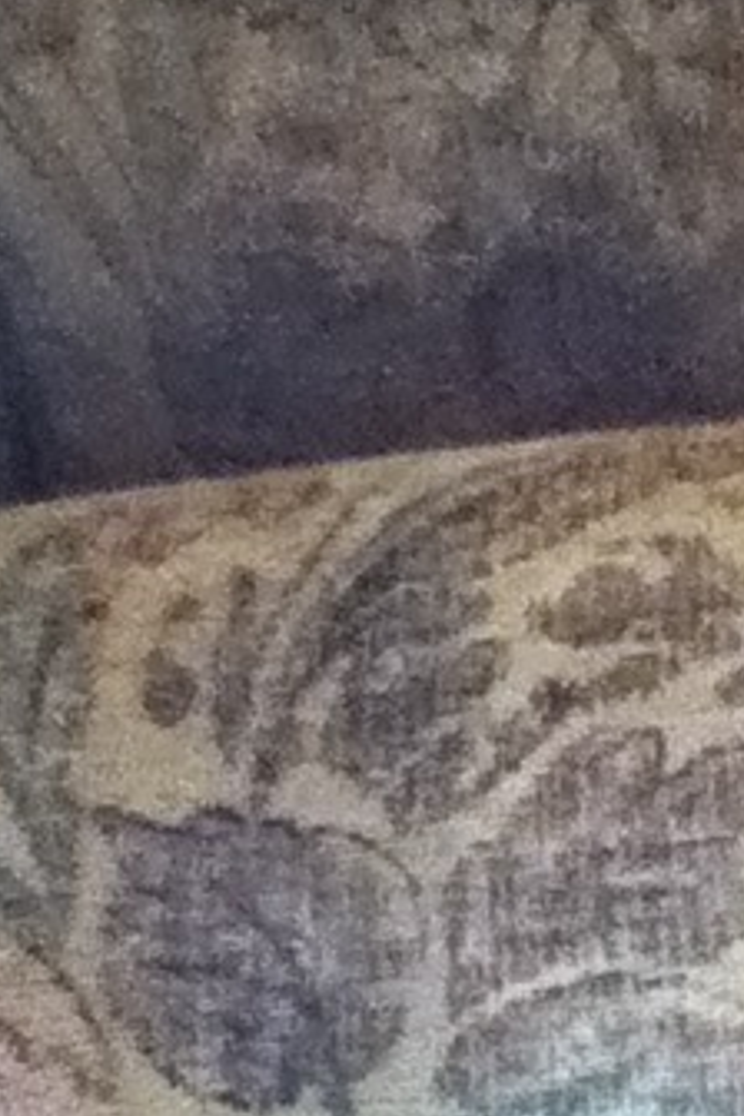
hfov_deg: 14.4
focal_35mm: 95
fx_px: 2945
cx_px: 468
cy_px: 538
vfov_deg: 21.5
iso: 400
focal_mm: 3.85
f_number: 2.4
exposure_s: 1/30
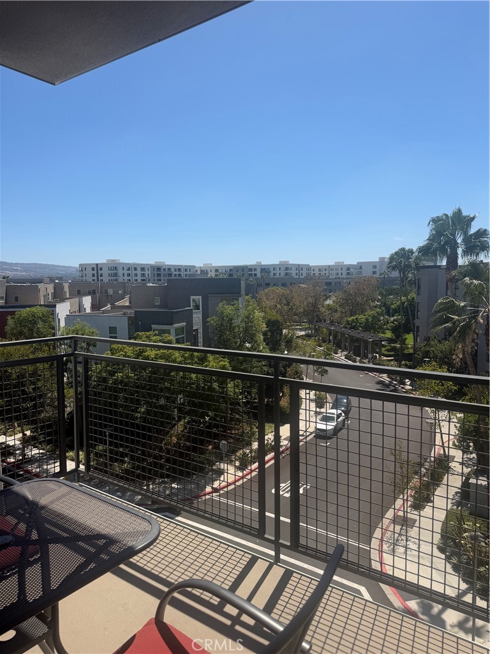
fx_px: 453
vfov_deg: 71.6
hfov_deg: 56.8
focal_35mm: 24
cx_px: 245
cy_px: 327
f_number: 1.78
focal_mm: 6.76
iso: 80
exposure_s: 1/5714
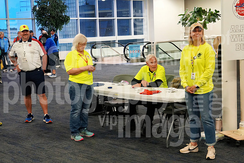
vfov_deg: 21.6
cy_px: 82
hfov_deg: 31.9
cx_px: 122
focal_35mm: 63
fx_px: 427
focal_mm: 42
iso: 3200
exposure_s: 1/40
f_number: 8
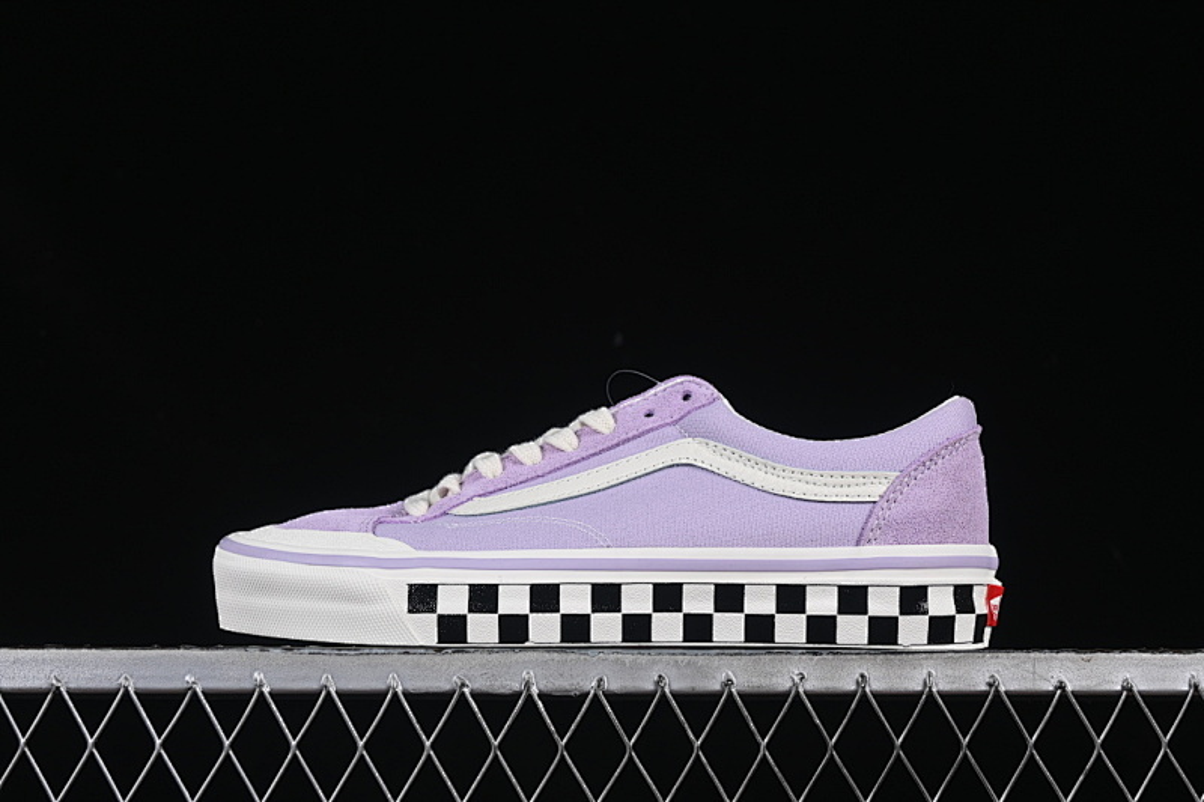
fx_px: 2508
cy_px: 401
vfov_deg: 18.2
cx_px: 602
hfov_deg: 27.0
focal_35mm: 75
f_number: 8
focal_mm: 50
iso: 160
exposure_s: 1/80
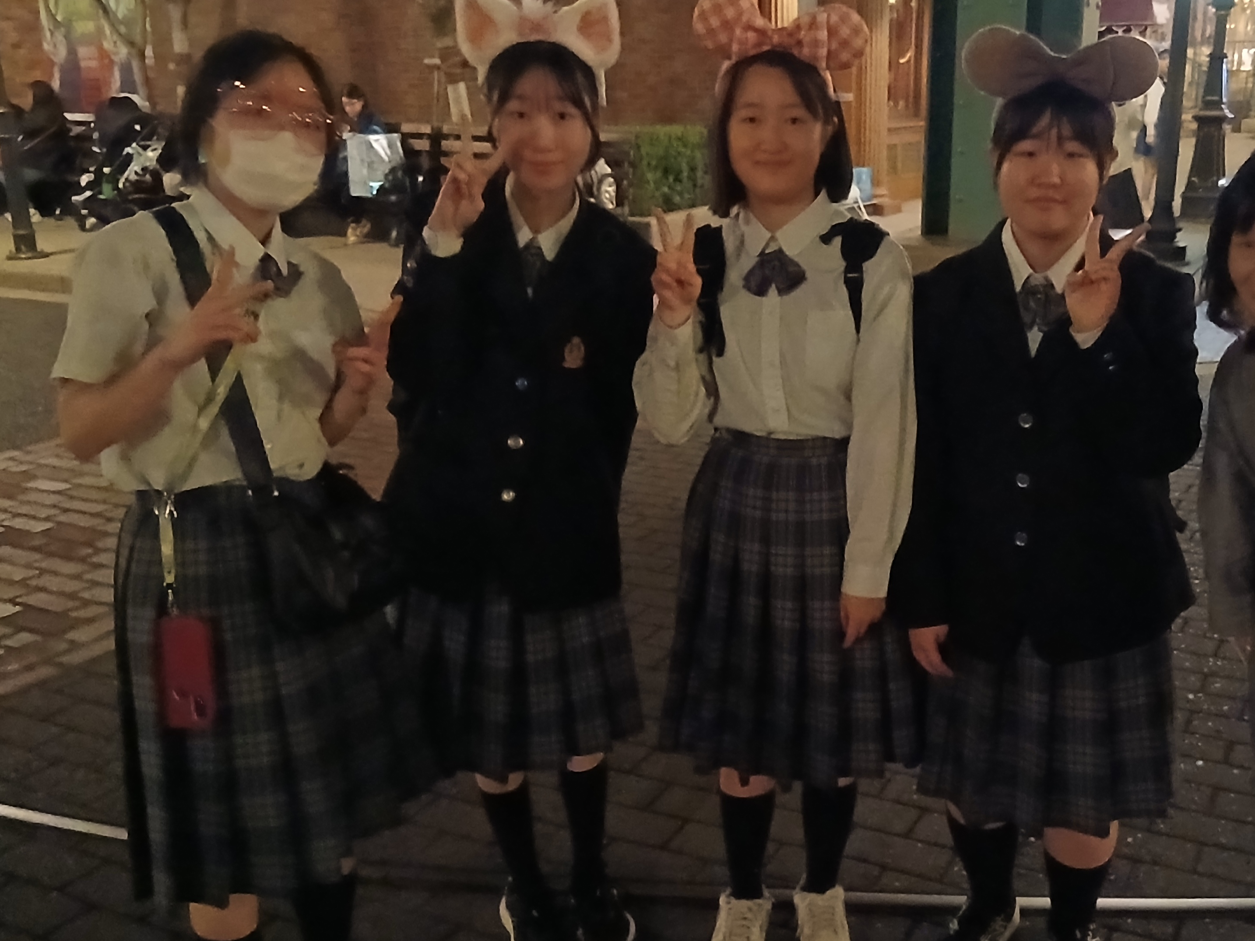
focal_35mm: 37
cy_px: 509
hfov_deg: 49.7
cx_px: 779
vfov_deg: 38.6
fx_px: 1341
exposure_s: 1/10
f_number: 1.8
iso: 2500
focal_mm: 3.86
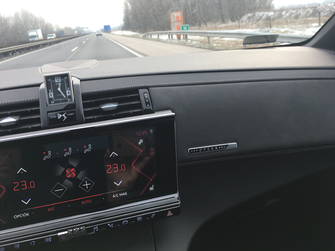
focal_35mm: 29
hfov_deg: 61.7
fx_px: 281
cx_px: 168
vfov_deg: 48.2
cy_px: 126
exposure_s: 1/154
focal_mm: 4.15
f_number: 2.2
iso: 25
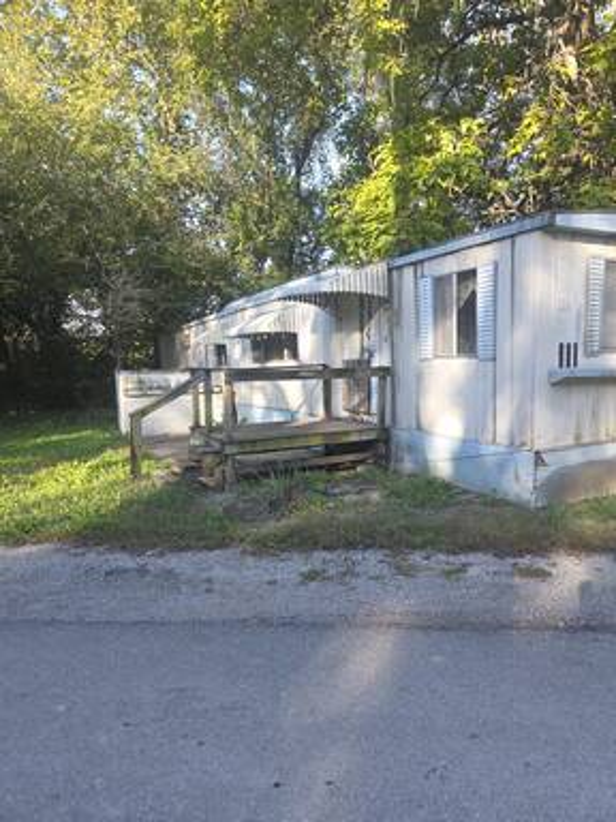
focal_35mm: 23
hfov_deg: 58.9
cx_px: 308
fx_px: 546
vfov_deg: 73.9
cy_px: 411
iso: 25
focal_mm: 5.4
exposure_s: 1/160
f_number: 1.8
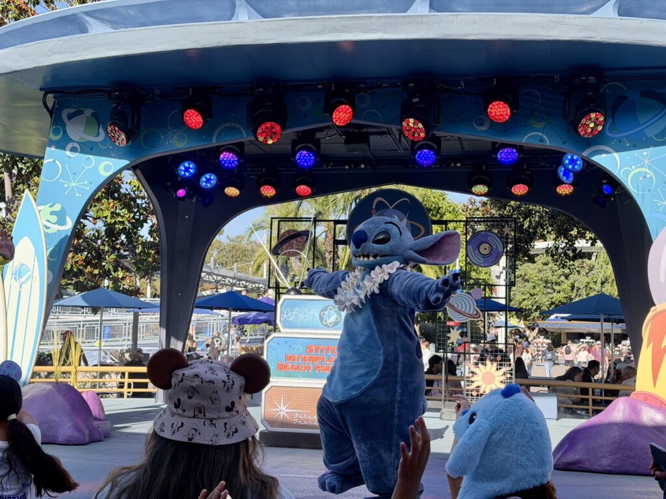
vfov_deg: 30.3
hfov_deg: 39.7
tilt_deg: +5.5
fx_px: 924
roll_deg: -1.6
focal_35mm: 48
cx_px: 333
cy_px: 250
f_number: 1.78
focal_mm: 6.76
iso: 100
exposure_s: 1/1838
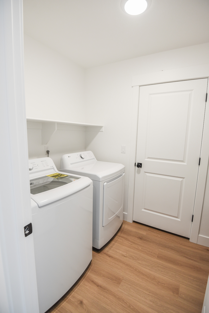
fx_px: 157
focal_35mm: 18
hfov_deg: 67.4
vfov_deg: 90.0
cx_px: 104
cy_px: 156
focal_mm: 18
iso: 800
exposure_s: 1/200
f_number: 4
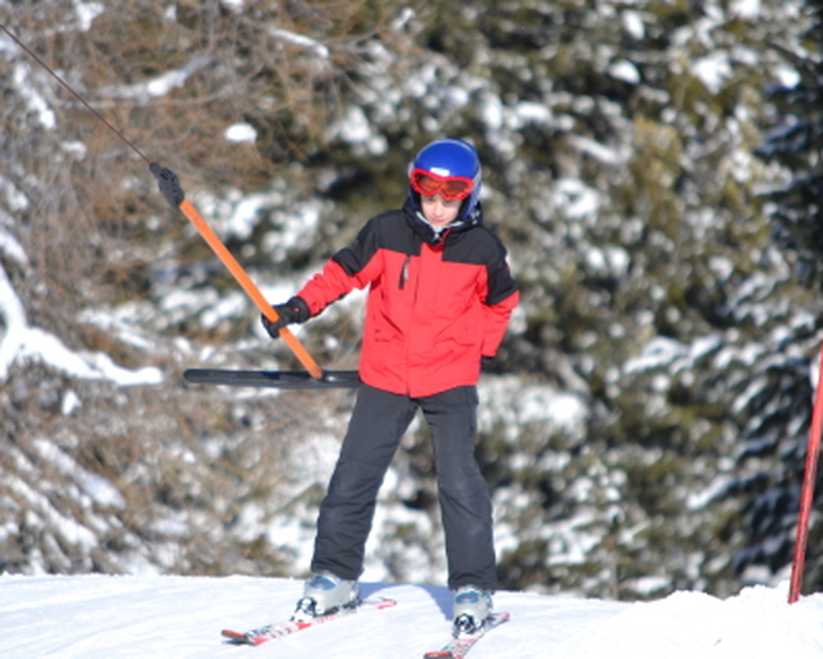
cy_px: 330
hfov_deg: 3.8
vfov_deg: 3.0
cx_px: 344
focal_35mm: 510
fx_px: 12428
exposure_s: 1/1600
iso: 400
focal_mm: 300
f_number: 6.3
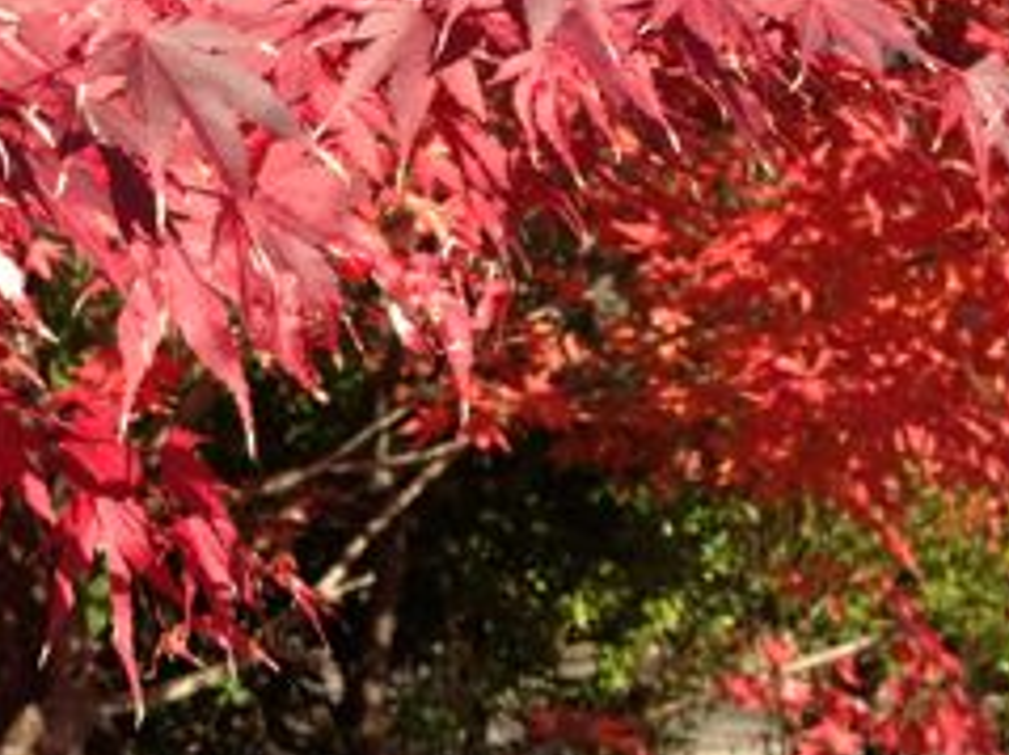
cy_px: 17
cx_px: -25
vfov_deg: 17.4
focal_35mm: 83
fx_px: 2418
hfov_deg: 22.6
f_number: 2.4
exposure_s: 1/516
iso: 50
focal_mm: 4.13
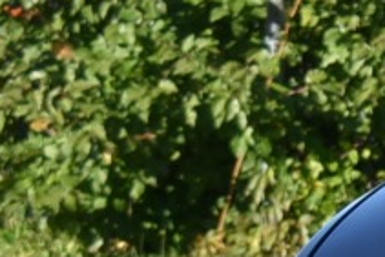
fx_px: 5896
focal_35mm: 551
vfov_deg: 2.5
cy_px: 297
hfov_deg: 3.6
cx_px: 1409
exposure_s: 1/320
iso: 200
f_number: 9
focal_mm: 48
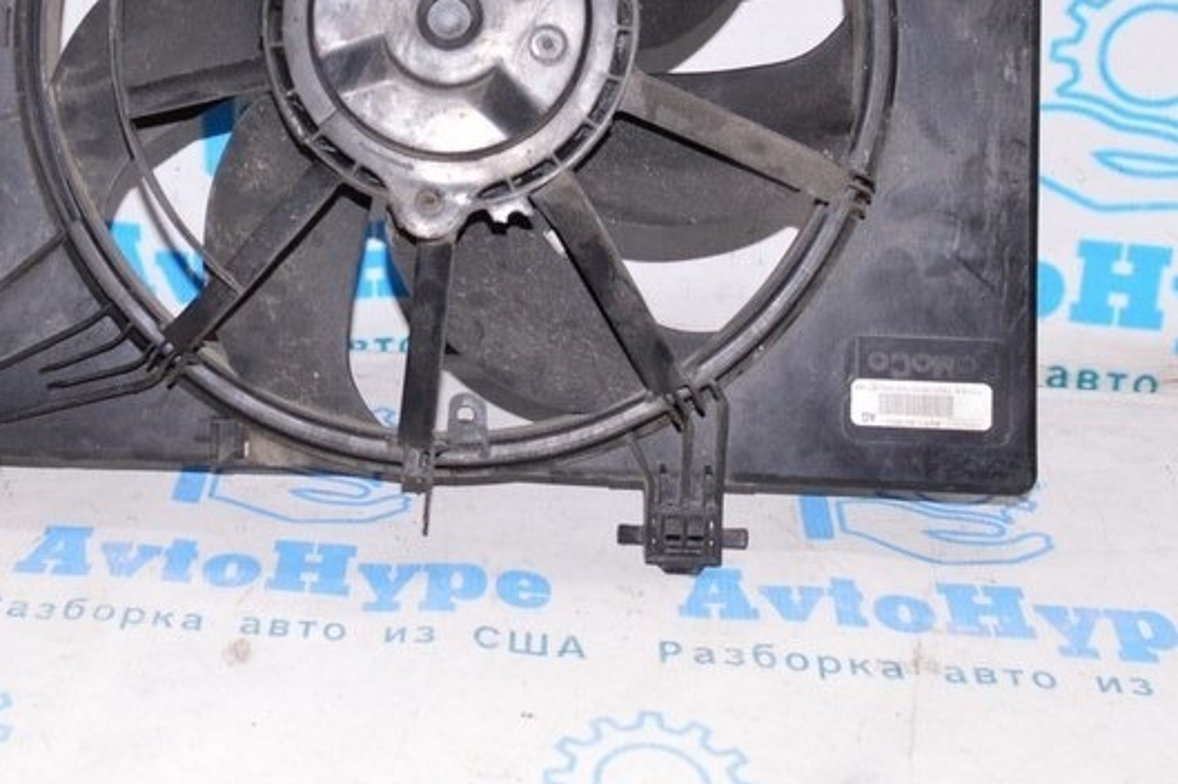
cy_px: 115
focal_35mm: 61
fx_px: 1994
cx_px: 323
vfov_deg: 21.8
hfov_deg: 32.4
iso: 1600
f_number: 8
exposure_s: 1/160
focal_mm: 21
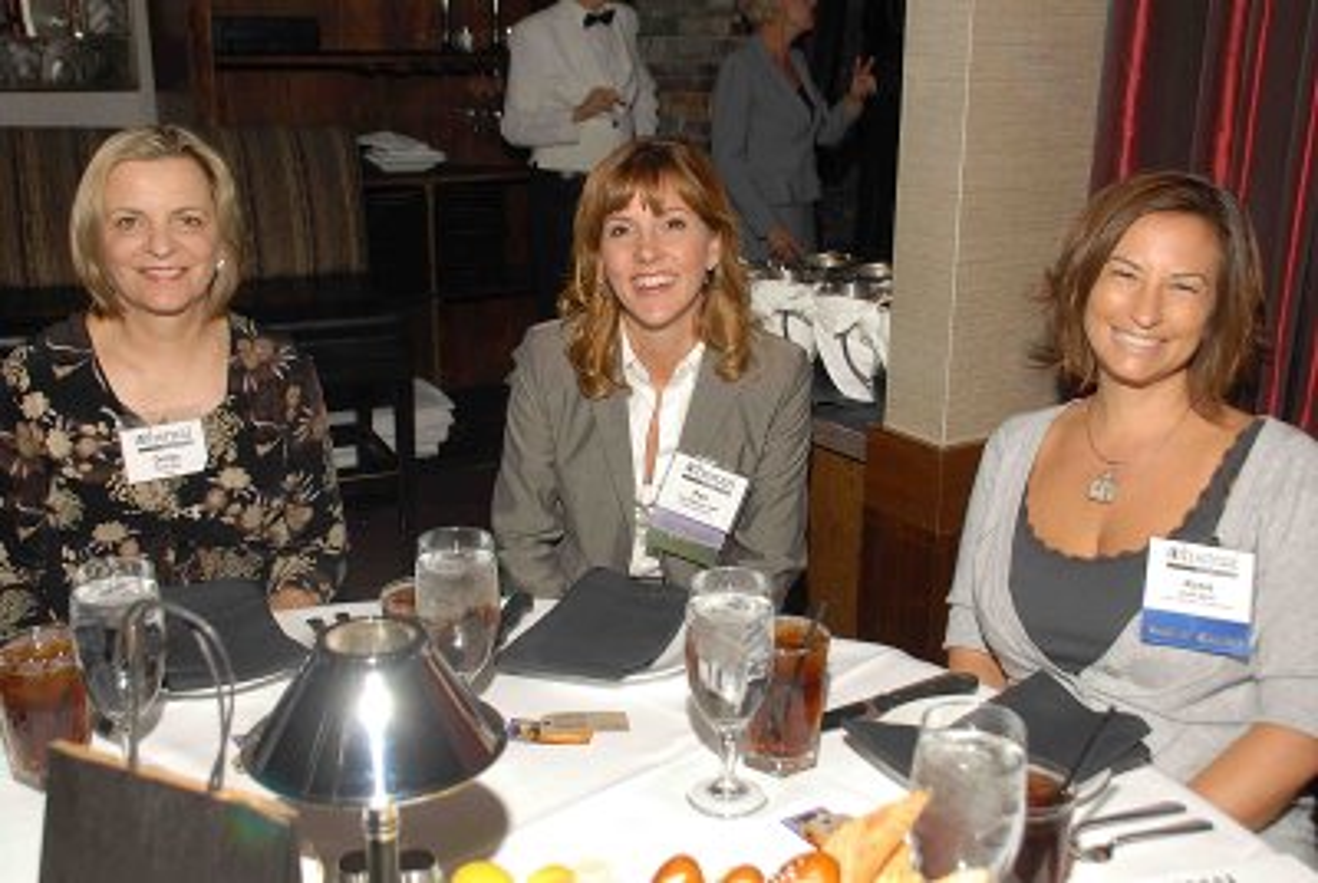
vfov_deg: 35.6
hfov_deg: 51.2
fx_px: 1375
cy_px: 442
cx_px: 659
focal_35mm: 38
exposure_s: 1/250
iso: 100
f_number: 5.6
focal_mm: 25
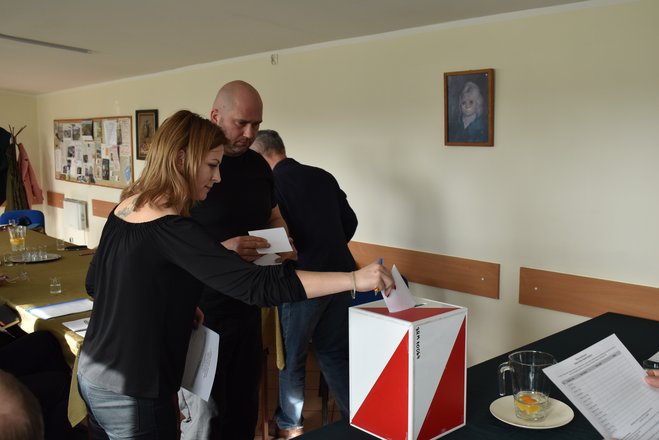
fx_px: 659
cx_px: 330
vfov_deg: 36.9
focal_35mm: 36
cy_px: 220
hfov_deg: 53.1
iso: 400
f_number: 6.3
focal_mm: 24
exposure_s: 1/160
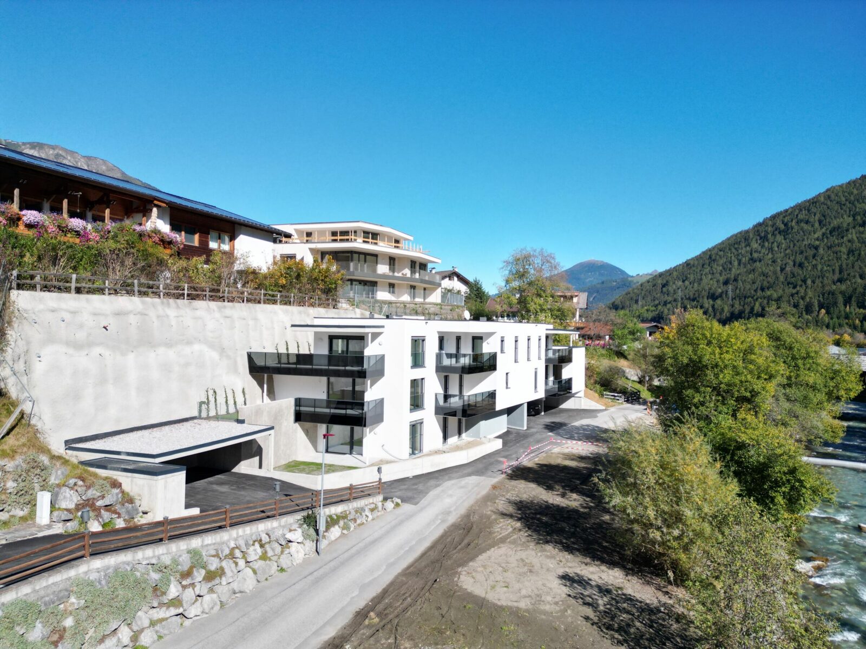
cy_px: 324
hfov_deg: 71.6
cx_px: 433
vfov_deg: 56.8
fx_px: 600
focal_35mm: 24
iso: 200
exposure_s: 1/4000
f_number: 1.7
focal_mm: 6.72
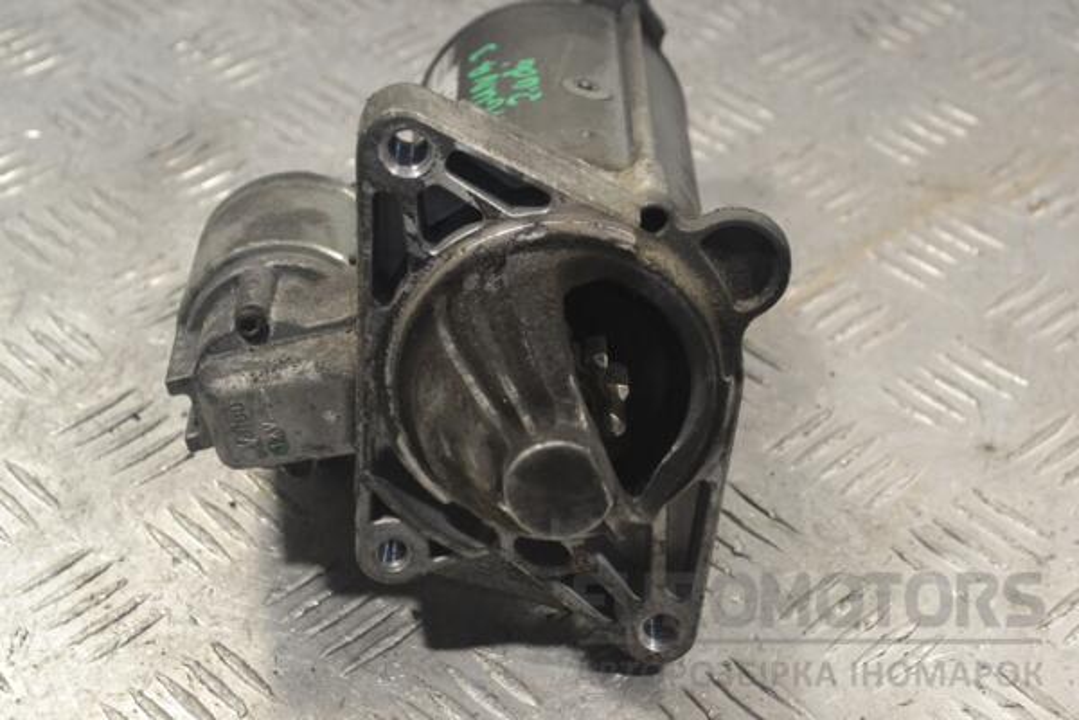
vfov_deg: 16.6
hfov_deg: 24.6
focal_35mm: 82
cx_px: 540
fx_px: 2473
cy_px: 360
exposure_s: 1/250
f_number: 8
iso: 3200
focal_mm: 55
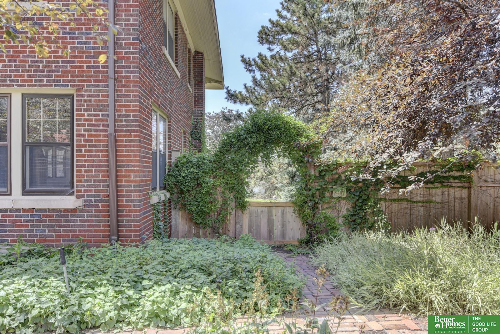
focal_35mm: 26
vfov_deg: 49.6
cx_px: 250
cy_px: 167
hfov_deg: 69.4
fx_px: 361
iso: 400
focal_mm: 26
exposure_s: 1/50
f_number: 8
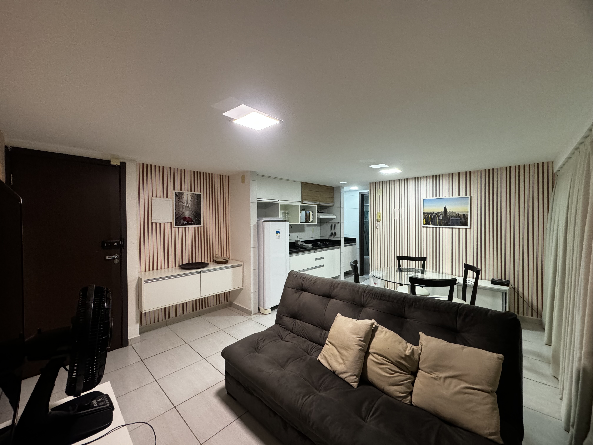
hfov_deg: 102.1
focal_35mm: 14
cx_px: 296
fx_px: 240
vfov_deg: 85.7
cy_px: 222
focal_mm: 2.22
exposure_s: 1/60
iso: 400
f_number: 2.2
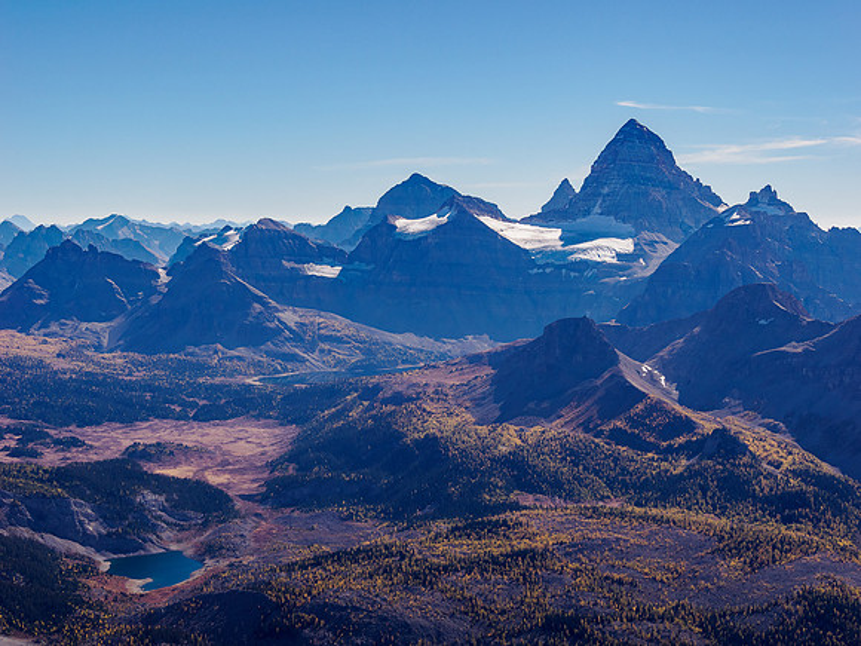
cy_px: 323
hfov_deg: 24.4
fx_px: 1990
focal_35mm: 80
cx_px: 430
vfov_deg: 18.4
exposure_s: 1/200
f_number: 8
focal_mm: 40
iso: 200
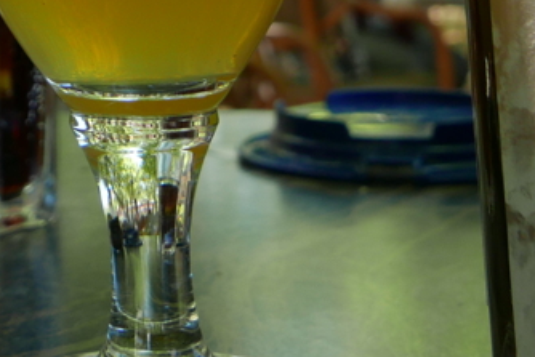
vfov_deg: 14.6
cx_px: -68
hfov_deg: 22.2
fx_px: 1279
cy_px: -208
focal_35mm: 86
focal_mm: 10.9
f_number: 4.5
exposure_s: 1/125
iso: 200
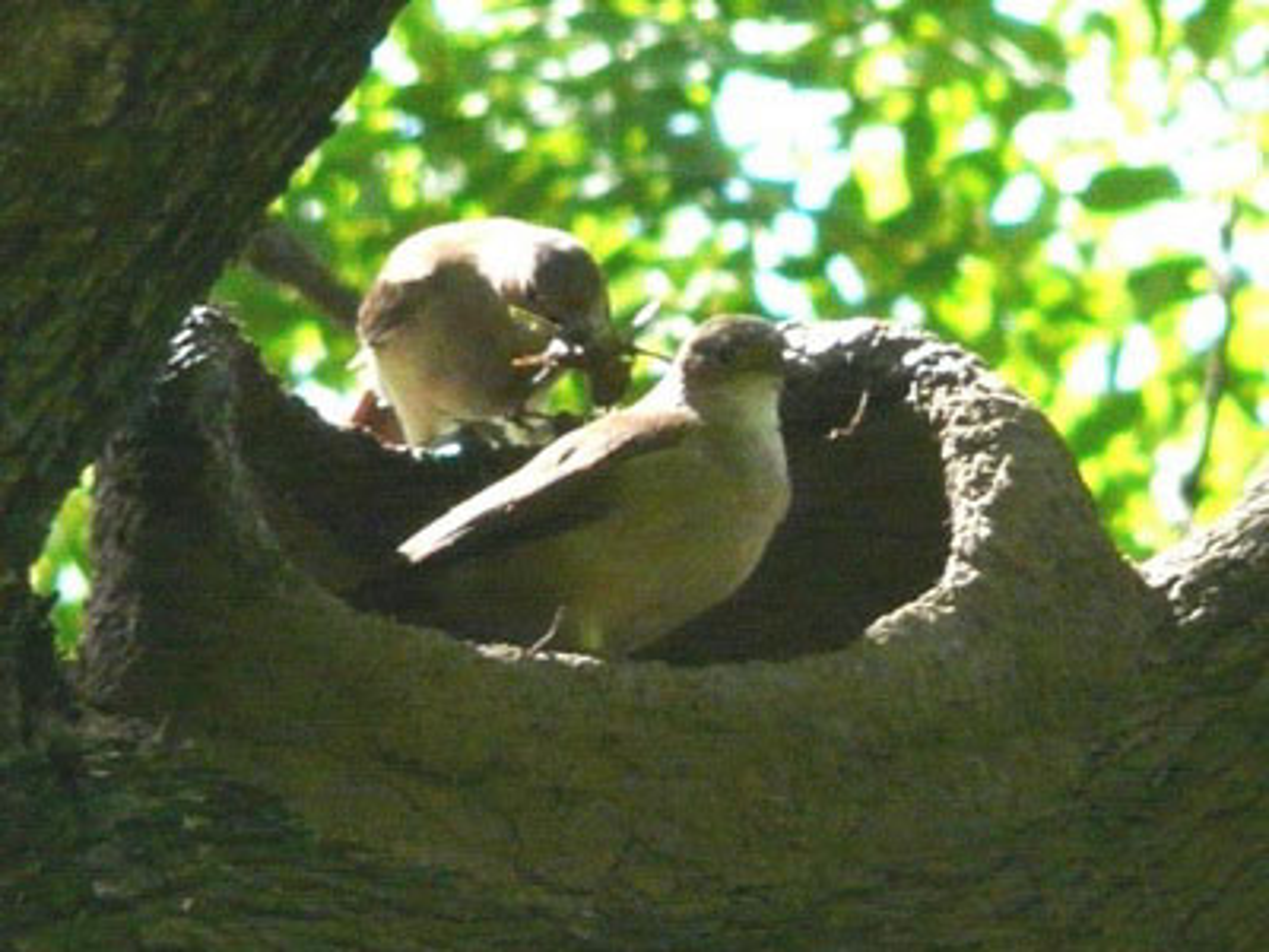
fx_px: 18476
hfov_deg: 3.9
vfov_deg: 3.0
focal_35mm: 504
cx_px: 634
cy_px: 476
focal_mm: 82.8
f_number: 4.2
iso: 250
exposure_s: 1/250
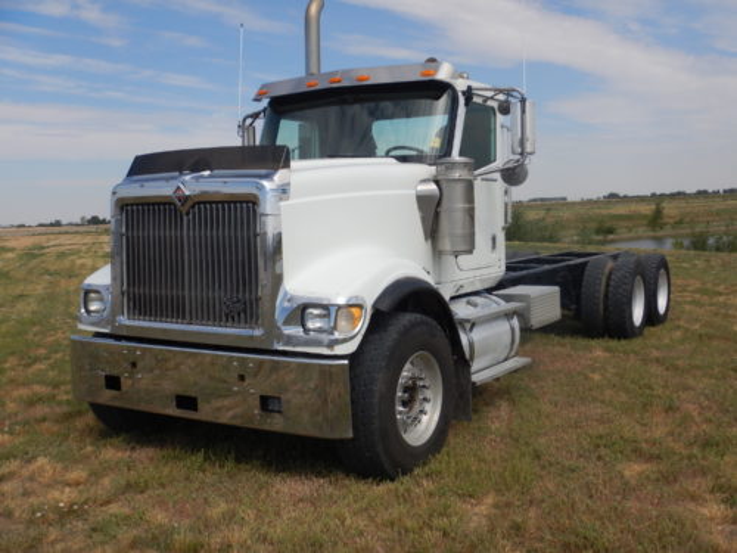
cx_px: 368
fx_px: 788
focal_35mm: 37
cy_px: 276
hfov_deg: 50.1
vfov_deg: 38.7
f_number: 4.2
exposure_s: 1/1250
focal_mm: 6.6
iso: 125
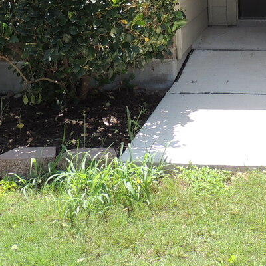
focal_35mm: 89
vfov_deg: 18.3
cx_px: 207
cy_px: -72
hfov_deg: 19.3
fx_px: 774
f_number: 3.1
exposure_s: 1/400
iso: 100
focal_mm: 4.9
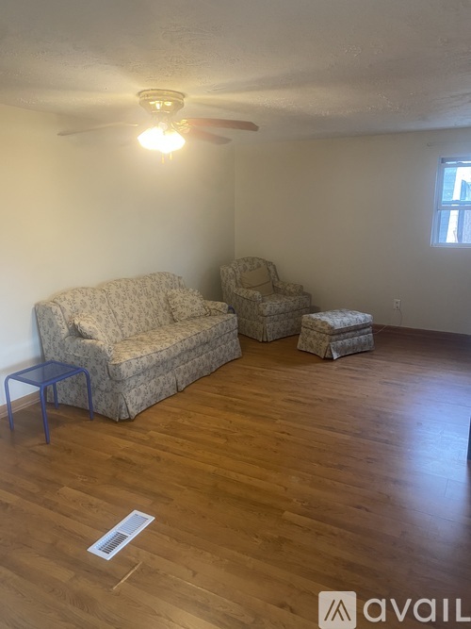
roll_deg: +0.1
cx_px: 236
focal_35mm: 26
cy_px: 314
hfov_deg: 53.0
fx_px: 472
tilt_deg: -11.6
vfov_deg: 67.3
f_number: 1.8
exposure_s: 1/60
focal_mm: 4.25
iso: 160
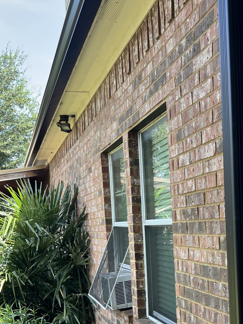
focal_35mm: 48
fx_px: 449
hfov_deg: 30.0
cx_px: 162
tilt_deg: -2.1
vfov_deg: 38.6
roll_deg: +0.9
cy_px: 246
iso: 50
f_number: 1.5
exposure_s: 1/332
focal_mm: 5.7
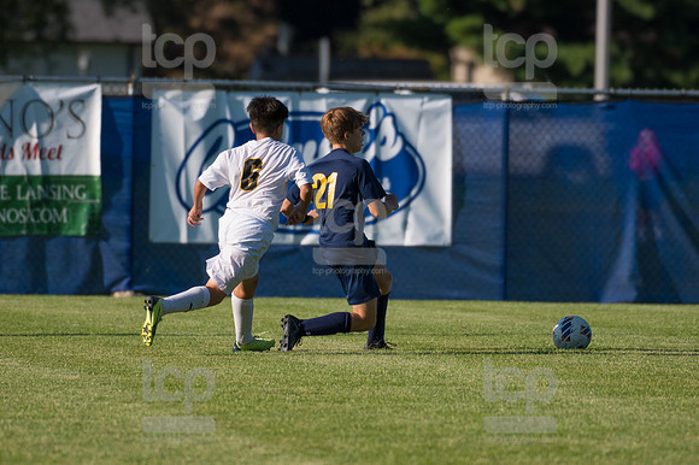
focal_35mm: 630
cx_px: 350
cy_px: 232
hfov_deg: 3.3
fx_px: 12225
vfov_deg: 2.2
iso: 320
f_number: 5.6
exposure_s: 1/2000
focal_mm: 420
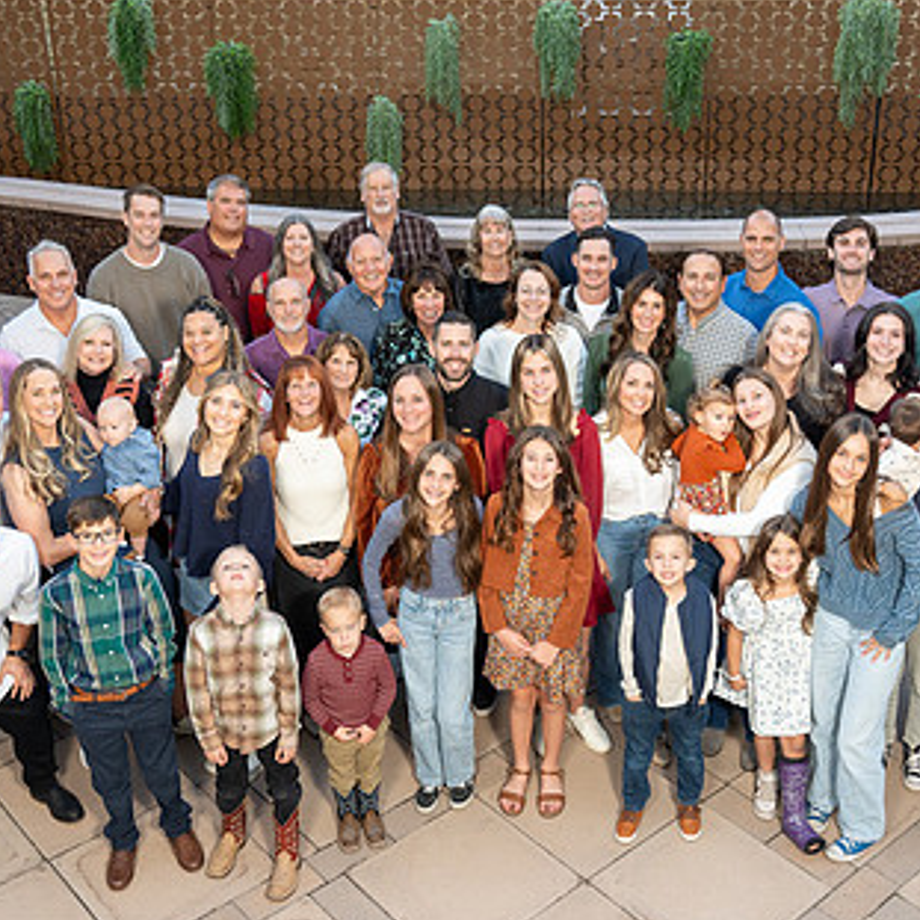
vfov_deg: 37.5
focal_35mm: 45
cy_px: 401
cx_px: 507
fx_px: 1353
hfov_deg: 37.5
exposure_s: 1/160
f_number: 4
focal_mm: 25
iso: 800
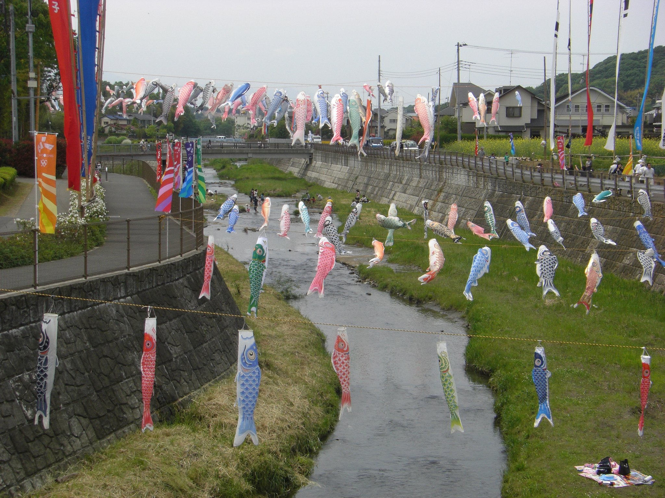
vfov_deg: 22.3
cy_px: 249
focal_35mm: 66
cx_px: 332
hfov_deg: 29.4
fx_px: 1268
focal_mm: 11
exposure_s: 1/320
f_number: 5.3
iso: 50
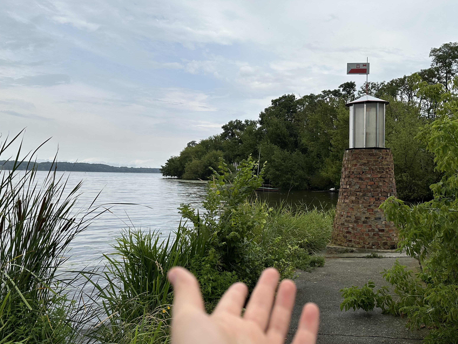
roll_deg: -1.3
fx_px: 410
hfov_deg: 58.3
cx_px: 245
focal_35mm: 31
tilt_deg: +2.1
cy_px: 169
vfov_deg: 45.4
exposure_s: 1/4545
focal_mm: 6.86
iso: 80
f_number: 1.78
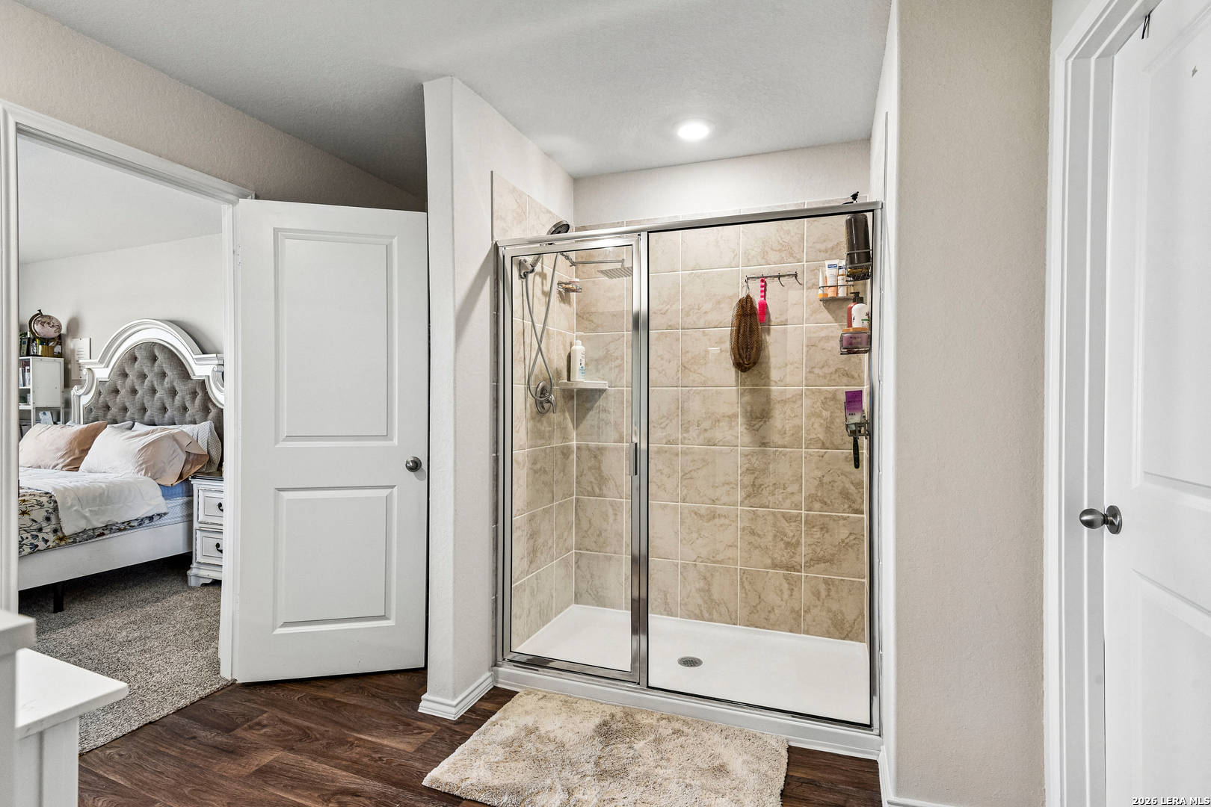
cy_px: 404
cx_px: 606
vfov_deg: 70.4
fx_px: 572
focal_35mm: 17
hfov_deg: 93.3
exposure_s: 1/15
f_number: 8
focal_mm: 17
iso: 1600
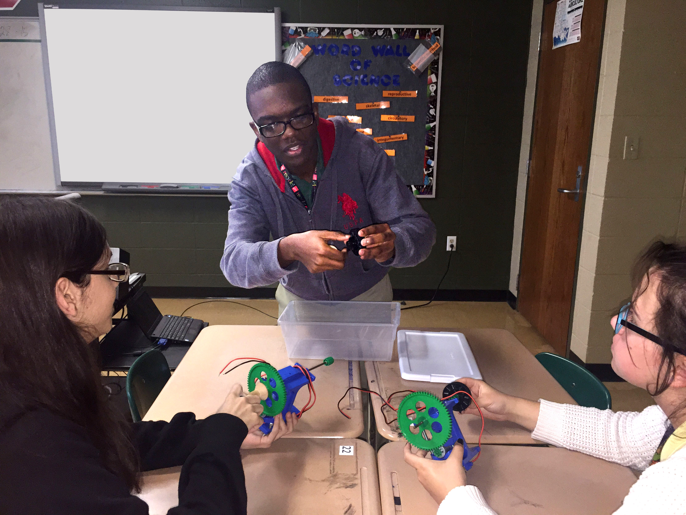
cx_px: 343
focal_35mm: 29
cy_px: 258
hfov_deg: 61.7
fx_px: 575
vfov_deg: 48.2
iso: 160
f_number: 2.2
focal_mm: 4.15
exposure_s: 1/30
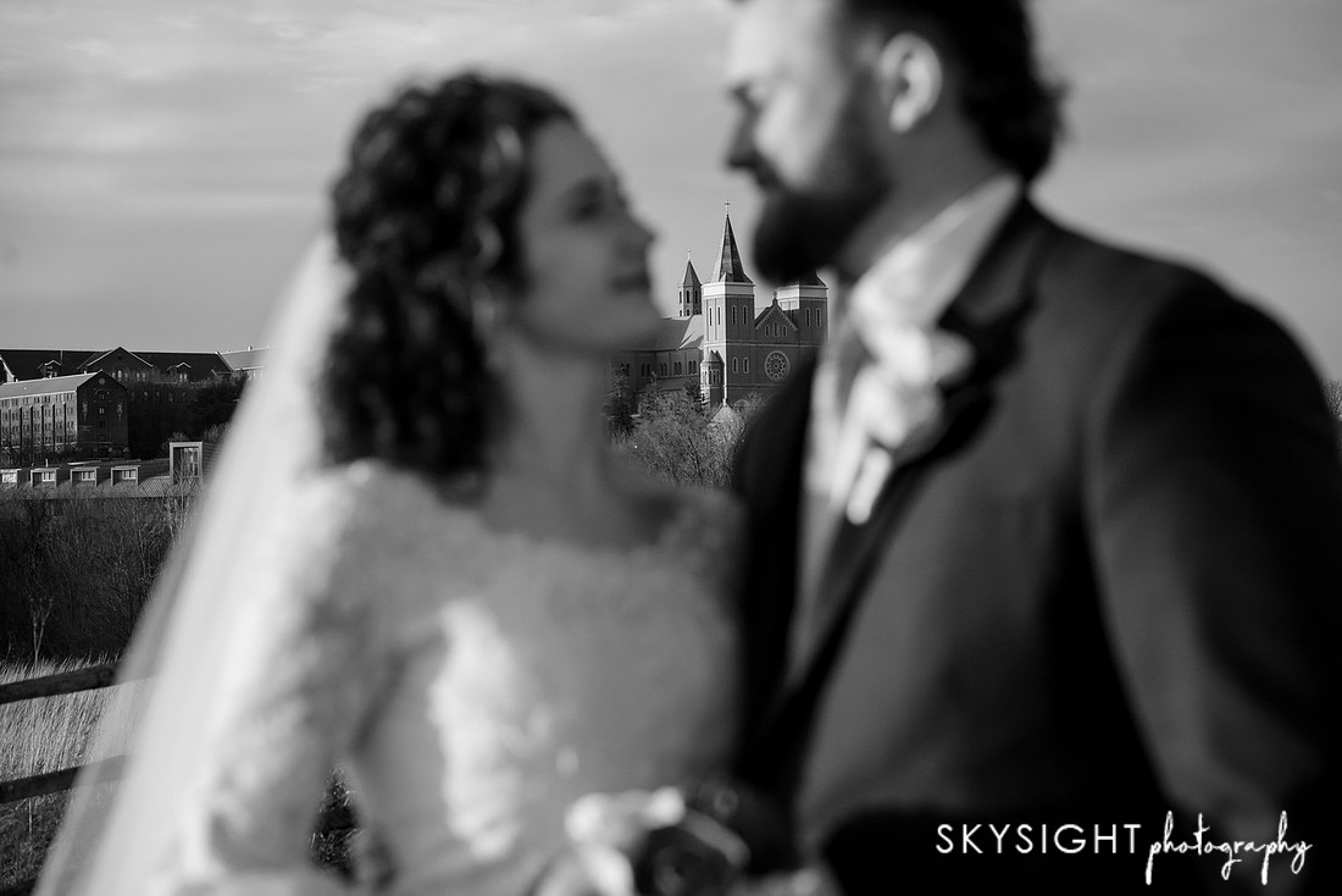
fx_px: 2846
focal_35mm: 76
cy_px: 448
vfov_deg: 17.9
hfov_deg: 26.5
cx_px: 671
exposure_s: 1/2000
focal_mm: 75
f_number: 4.5
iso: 1250
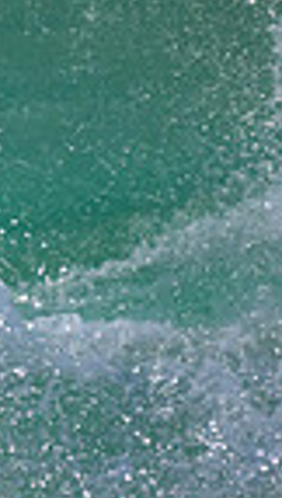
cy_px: 151
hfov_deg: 0.4
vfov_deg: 0.6
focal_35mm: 3397
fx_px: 44920
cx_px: -630
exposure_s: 1/1600
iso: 1800
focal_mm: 800
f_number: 11
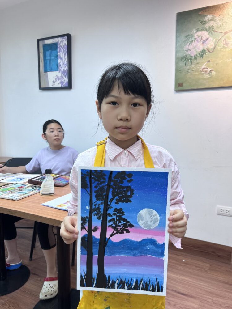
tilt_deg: -6.1
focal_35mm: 26
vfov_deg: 67.3
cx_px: 116
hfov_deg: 53.1
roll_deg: -1.0
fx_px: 232
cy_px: 154
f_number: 1.5
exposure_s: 1/100
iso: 32
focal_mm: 5.7
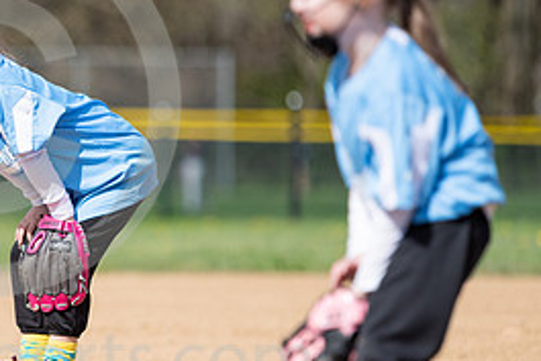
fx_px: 6570
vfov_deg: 3.2
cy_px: 180
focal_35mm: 437
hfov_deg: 4.7
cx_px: -33
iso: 200
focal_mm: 200
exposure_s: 1/3200
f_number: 3.2
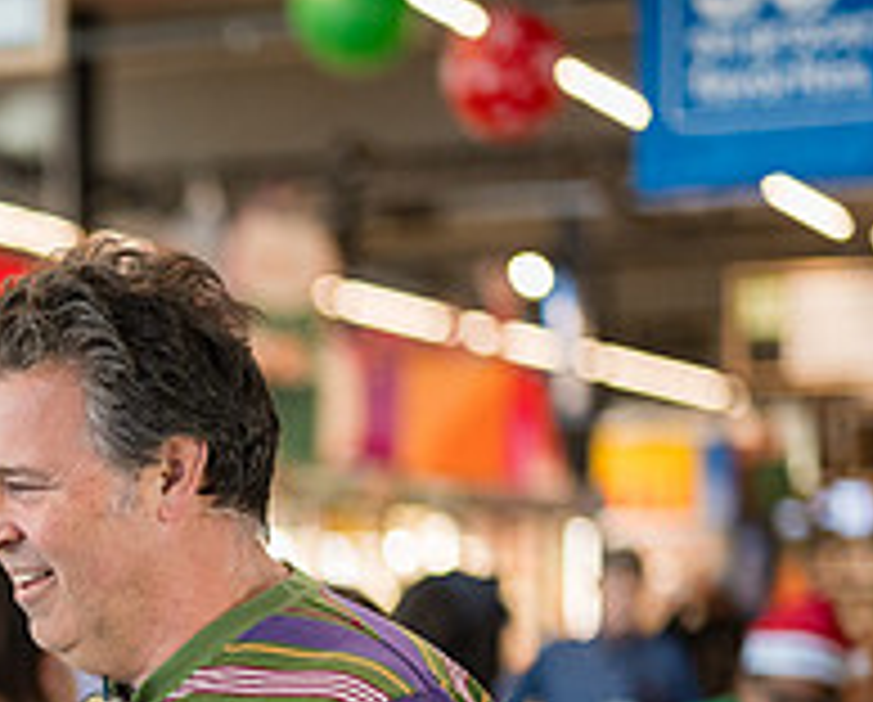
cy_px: 862
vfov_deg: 10.9
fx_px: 3625
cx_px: -302
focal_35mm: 140
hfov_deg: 13.2
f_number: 1.2
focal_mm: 50
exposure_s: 1/640
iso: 800
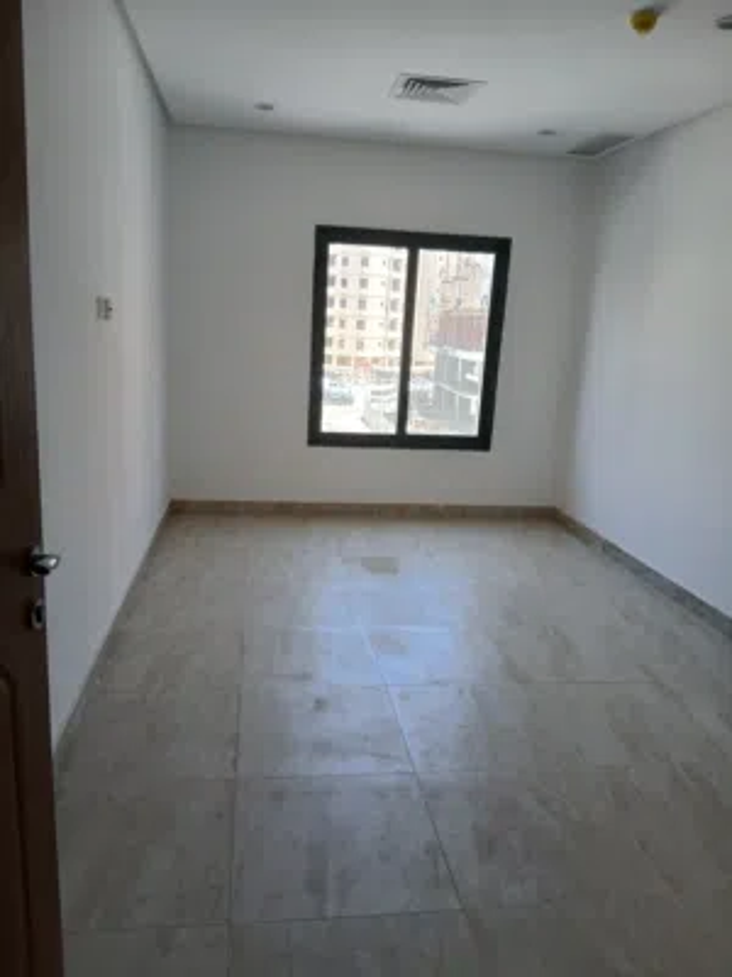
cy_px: 488
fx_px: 733
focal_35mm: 26
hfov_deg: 53.1
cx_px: 366
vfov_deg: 67.3
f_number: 1.8
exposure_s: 1/50
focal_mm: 3.98
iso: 50
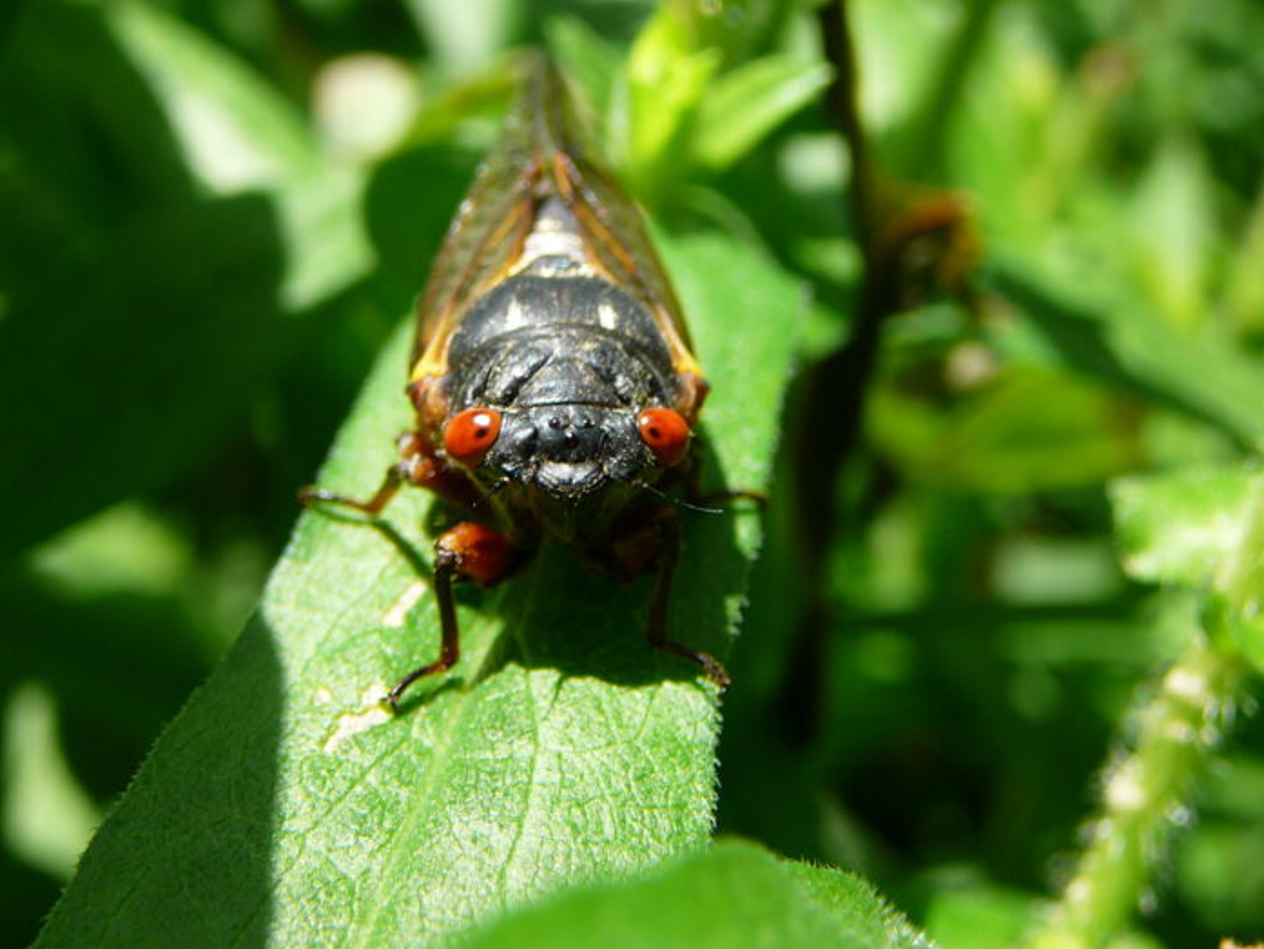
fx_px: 2374
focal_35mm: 65
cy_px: 452
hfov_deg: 29.8
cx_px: 579
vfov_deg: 22.6
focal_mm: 8.7
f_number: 3.5
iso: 80
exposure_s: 1/400
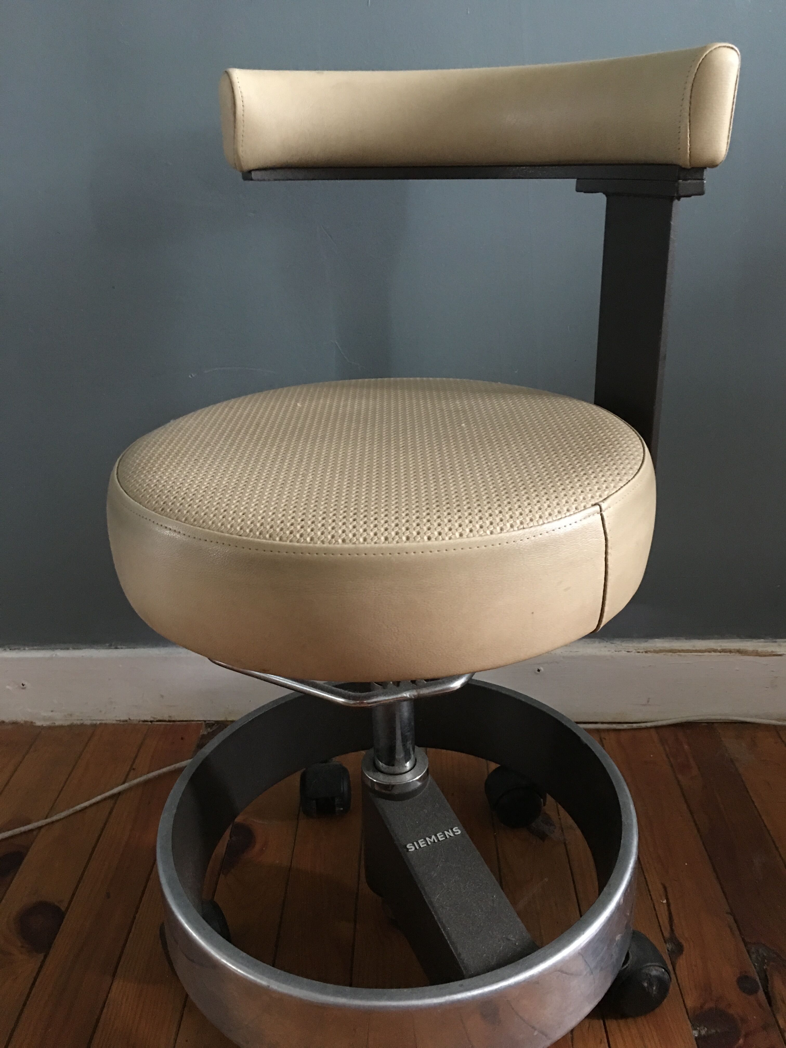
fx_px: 878
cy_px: 524
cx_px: 393
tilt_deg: -22.5
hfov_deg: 48.2
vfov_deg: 61.7
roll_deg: +1.3
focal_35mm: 29
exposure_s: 1/4
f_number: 2.2
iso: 100
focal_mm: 4.15
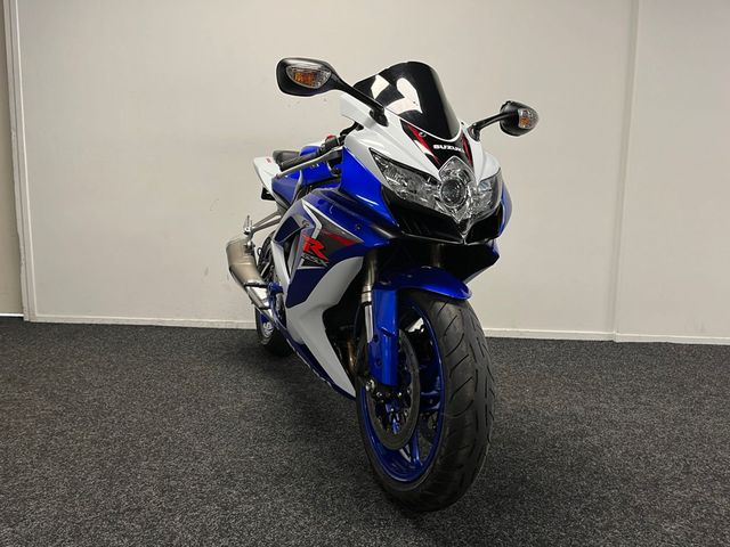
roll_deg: -0.1
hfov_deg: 67.3
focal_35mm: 26
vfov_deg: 53.1
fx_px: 548
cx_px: 365
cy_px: 274
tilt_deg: -7.0
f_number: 1.6
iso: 80
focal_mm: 5.1
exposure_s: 1/50
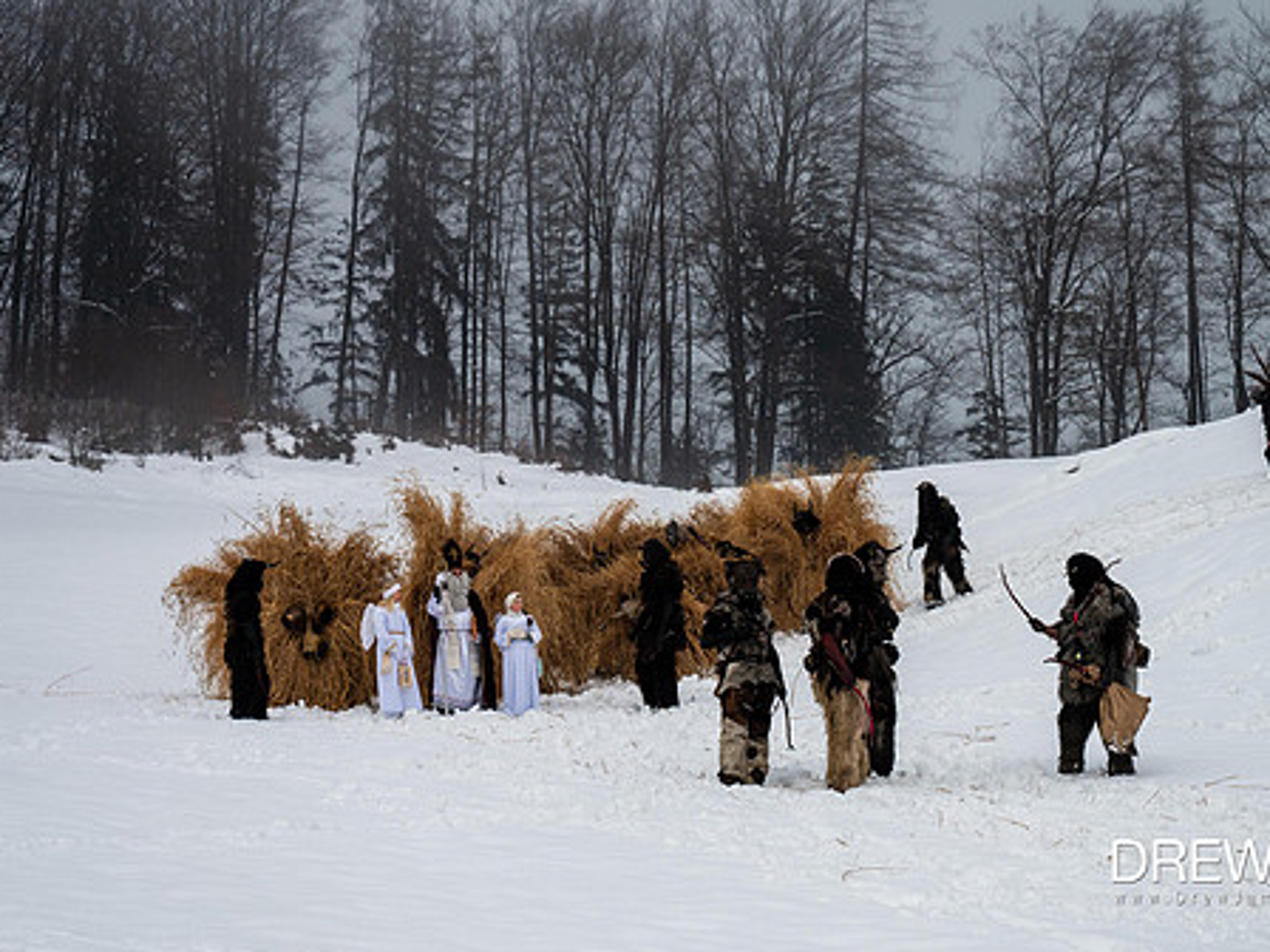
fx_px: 3302
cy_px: 491
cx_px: 685
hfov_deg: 21.8
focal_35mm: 90
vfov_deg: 16.4
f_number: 3.5
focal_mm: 70
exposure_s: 1/800
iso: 400
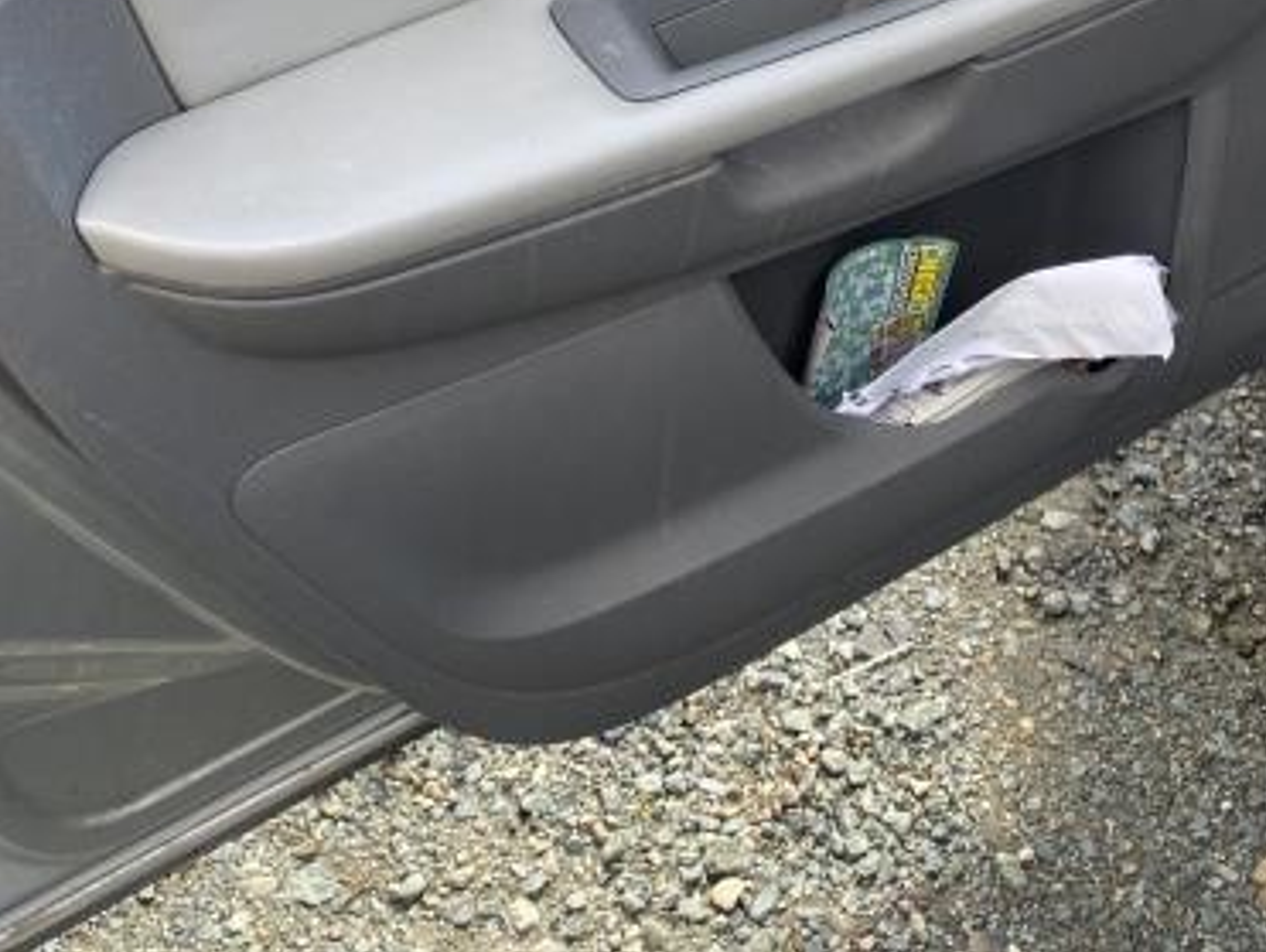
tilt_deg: -36.6
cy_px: -68
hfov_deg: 34.3
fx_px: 2050
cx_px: 706
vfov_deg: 24.6
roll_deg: -5.7
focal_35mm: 56
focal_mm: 4.25
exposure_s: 1/179
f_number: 1.8
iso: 32
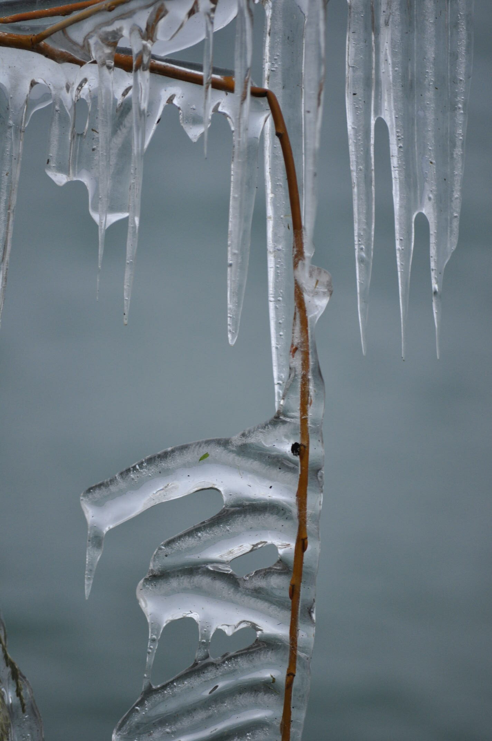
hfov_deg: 4.6
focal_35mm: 300
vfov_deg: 6.9
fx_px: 6165
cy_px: 370
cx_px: 246
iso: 400
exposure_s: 1/200
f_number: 5.6
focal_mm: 200
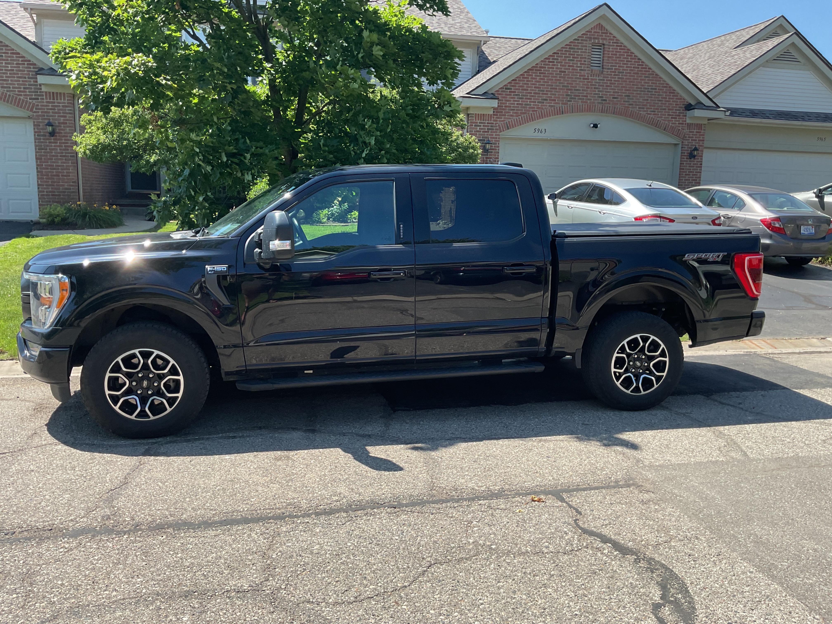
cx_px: 416
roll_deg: -1.1
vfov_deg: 48.2
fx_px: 697
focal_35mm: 29
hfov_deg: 61.7
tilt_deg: -9.2
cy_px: 312
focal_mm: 3
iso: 16
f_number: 1.8
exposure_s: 1/829
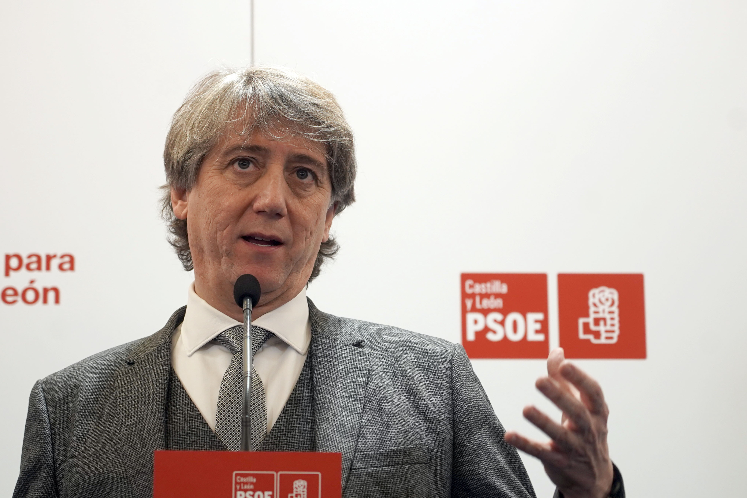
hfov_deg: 13.3
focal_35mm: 154
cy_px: 249
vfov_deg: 8.9
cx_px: 374
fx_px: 3195
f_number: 4
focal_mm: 103
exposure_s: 1/160
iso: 1250
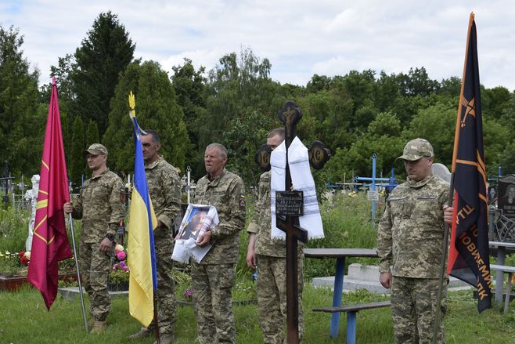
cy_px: 195
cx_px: 245
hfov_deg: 30.9
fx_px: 930
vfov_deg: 20.9
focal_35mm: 65
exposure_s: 1/320
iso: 200
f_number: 9
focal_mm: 38
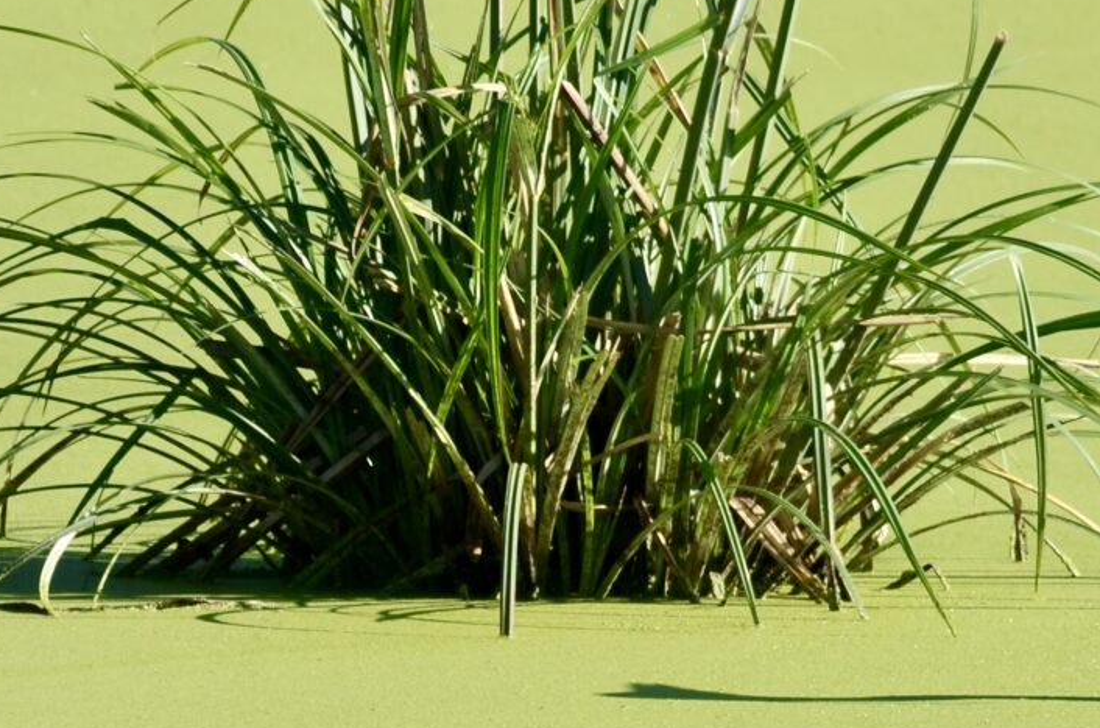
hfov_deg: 1.1
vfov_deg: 0.7
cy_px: 825
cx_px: 902
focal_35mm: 1905
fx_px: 58065
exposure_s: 1/500
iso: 125
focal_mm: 350
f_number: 6.3
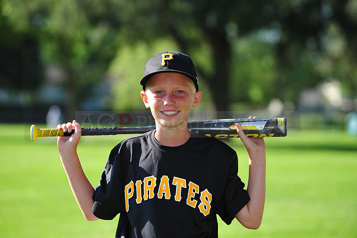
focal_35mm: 165
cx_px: 178
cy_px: 119
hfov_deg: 12.5
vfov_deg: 8.3
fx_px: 1635
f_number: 5
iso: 200
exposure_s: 1/500
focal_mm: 165
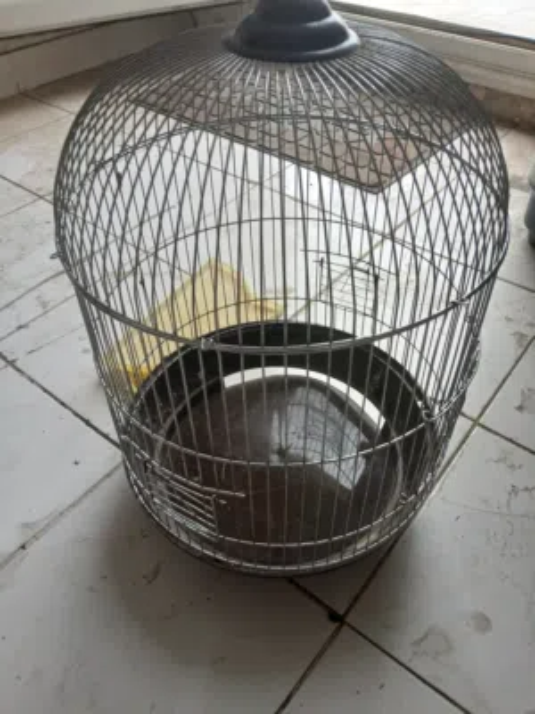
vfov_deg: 67.3
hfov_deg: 53.1
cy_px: 357
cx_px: 268
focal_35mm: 26
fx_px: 536
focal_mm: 3.98
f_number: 1.8
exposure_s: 1/50
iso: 20
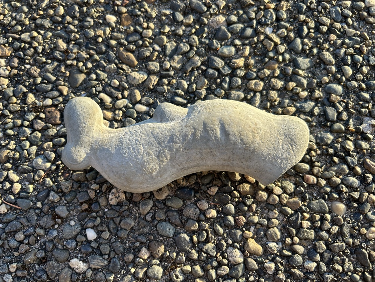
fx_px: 282
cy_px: 141
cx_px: 188
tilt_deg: -81.5
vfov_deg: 53.1
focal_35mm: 26
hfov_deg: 67.3
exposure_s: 1/414
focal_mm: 5.7
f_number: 1.5
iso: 50
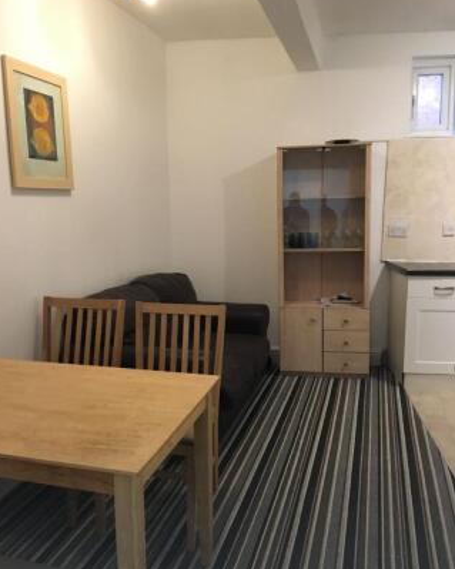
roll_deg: +0.3
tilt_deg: -8.7
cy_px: 293
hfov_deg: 47.1
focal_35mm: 31
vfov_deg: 57.2
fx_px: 522
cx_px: 224
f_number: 2.2
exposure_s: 1/25
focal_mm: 4.15
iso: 200
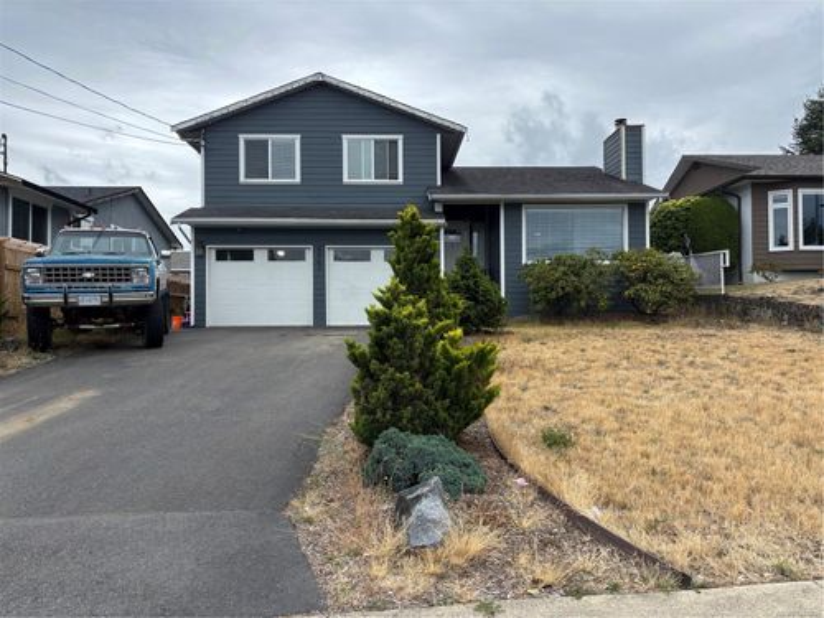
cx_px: 412
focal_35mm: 26
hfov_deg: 67.3
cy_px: 309
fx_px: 619
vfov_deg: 53.1
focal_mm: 5.96
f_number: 1.6
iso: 50
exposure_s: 1/1543
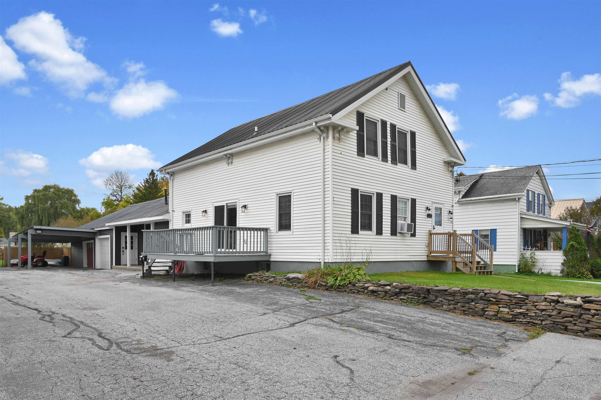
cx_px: 300
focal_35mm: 23
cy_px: 200
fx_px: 384
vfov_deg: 55.1
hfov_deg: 76.1
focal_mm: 23
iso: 100
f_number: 14
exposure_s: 1/30
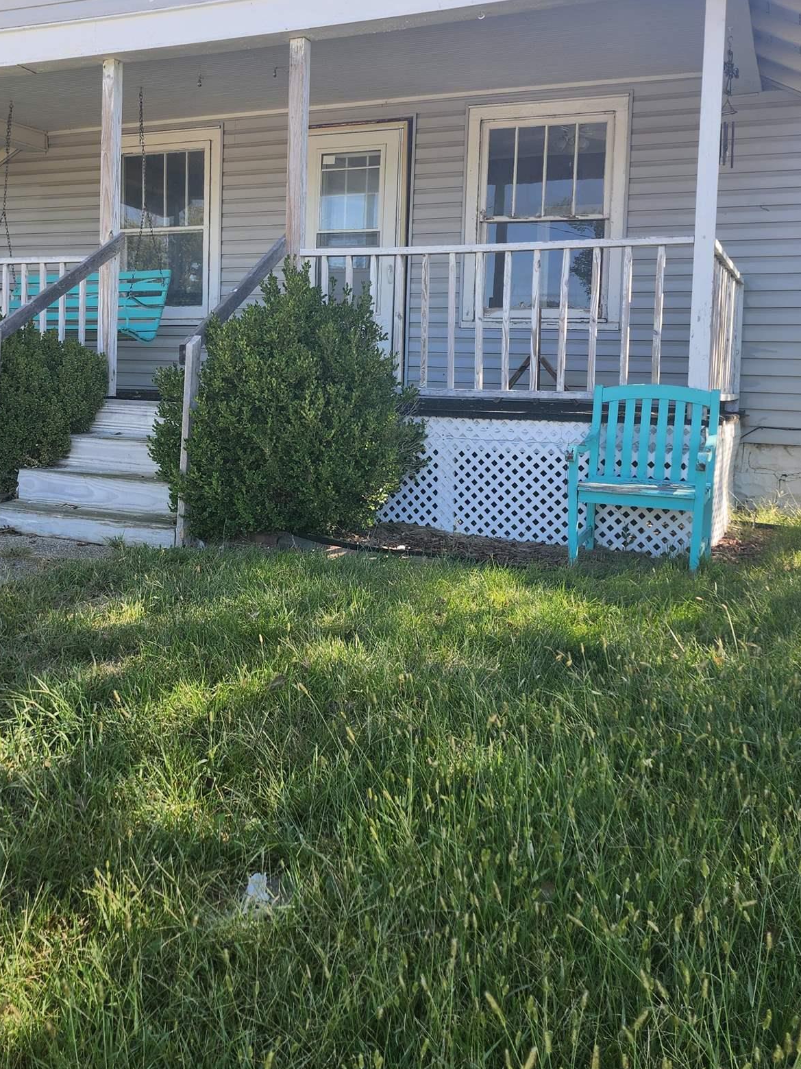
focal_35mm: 34
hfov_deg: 41.5
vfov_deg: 53.4
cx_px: 300
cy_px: 405
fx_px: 1049
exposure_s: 1/319
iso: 25
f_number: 1.8
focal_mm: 5.54
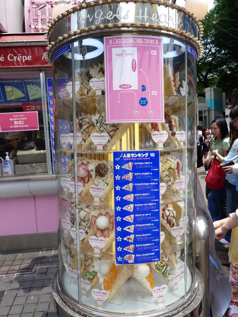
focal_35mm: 25
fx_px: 229
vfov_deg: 69.4
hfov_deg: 54.9
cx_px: 119
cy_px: 158
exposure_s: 1/320
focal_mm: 4.1
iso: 80
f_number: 4
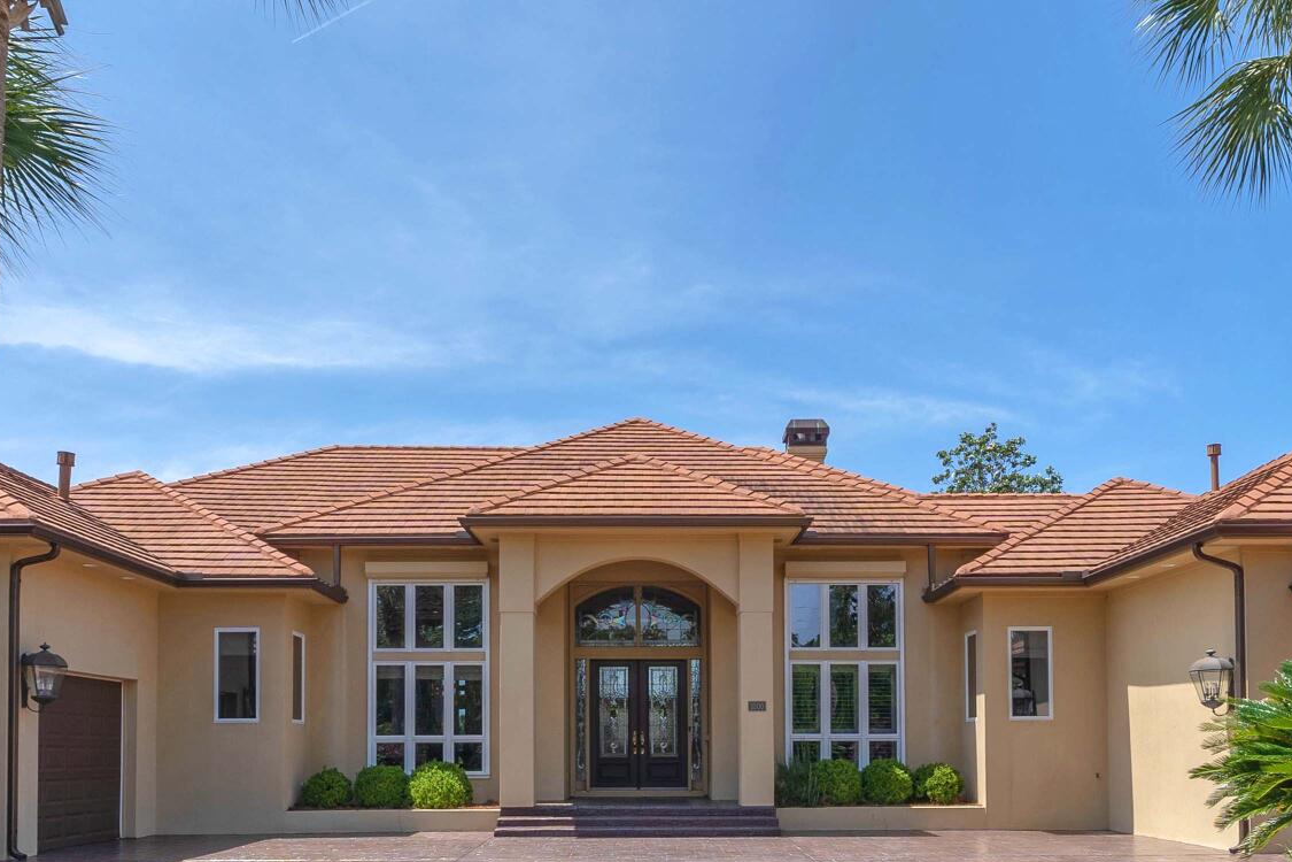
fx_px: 1148
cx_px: 703
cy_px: 690
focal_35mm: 32
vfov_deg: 39.5
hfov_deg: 58.6
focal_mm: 12
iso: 100
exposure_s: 1/100
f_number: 5.6
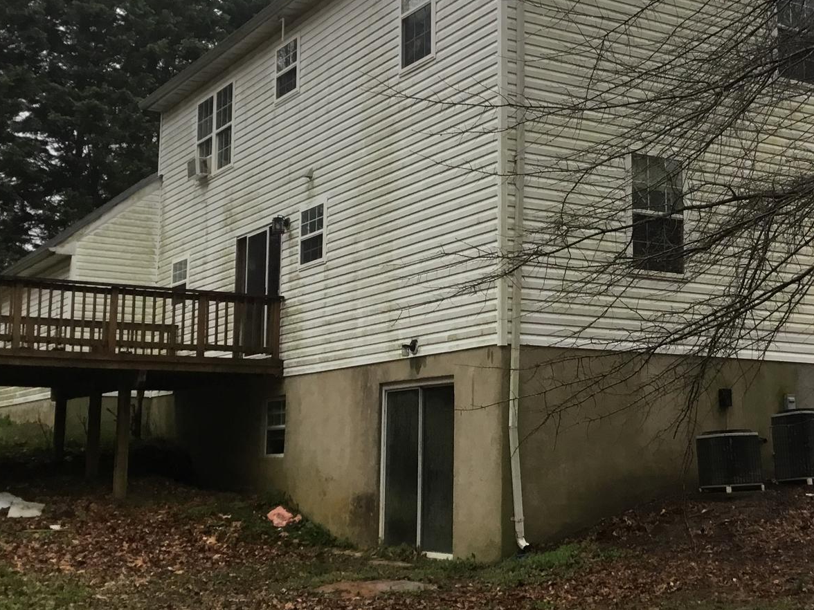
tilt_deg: +10.9
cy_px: 269
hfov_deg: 35.3
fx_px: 1270
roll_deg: +0.4
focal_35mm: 54
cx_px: 523
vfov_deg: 27.0
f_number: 2.4
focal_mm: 3.3
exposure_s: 1/40
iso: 25
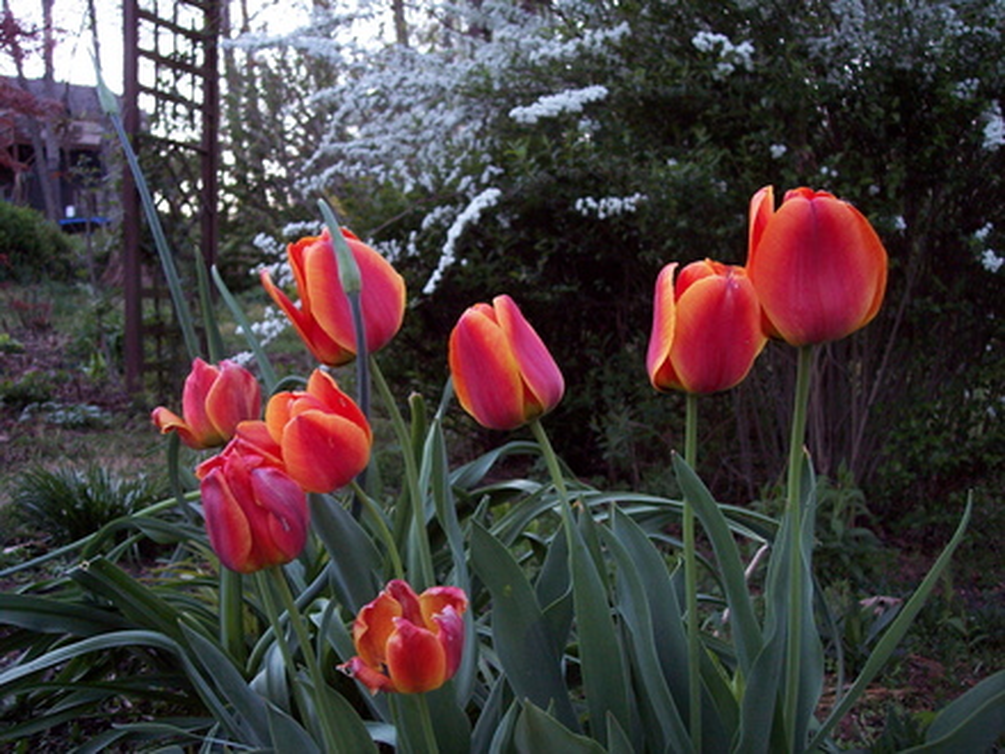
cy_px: 377
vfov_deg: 36.8
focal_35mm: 39
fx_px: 1132
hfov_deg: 47.9
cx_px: 502
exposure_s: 1/8
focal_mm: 8
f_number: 3.4
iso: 200
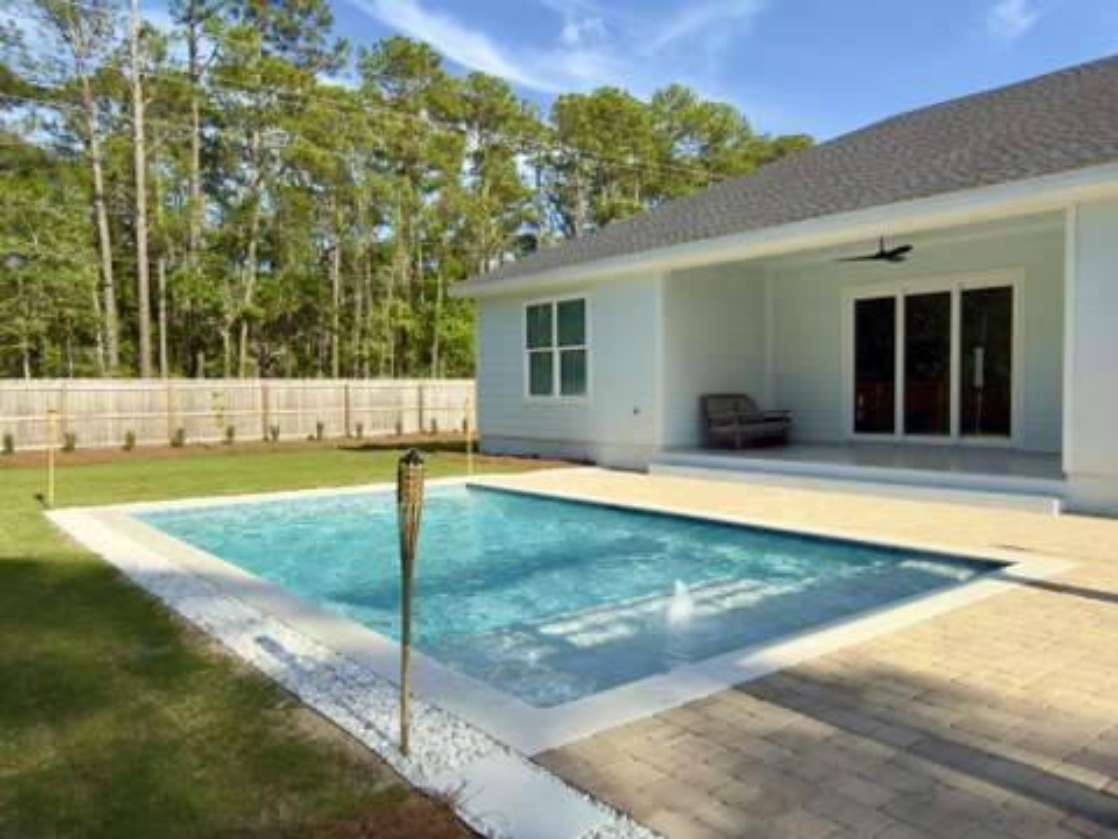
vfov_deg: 58.9
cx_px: 559
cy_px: 420
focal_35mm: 23
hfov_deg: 73.9
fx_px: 743
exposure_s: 1/608
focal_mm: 2.22
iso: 16
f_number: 2.2
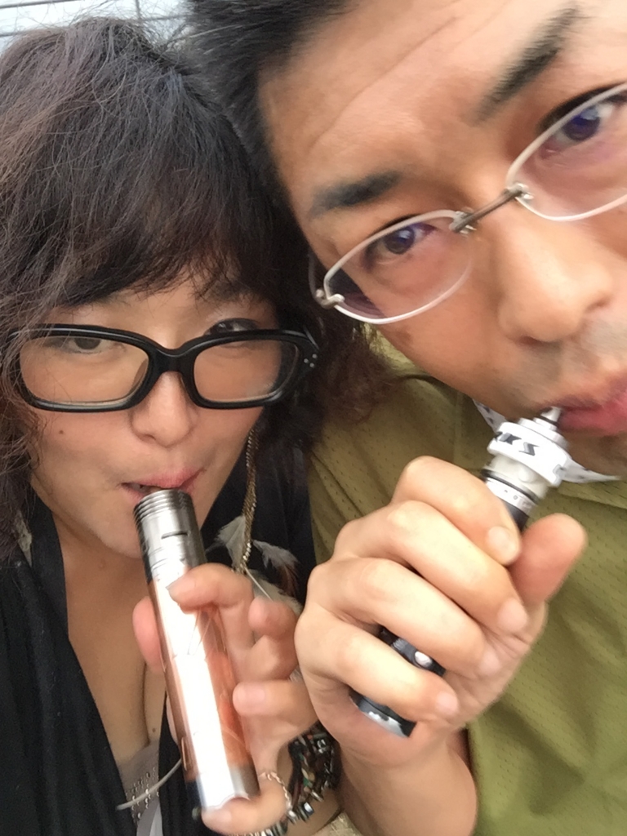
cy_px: 418
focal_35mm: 31
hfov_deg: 45.4
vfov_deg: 58.4
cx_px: 314
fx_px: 749
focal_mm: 2.65
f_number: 2.2
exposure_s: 1/30
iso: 64
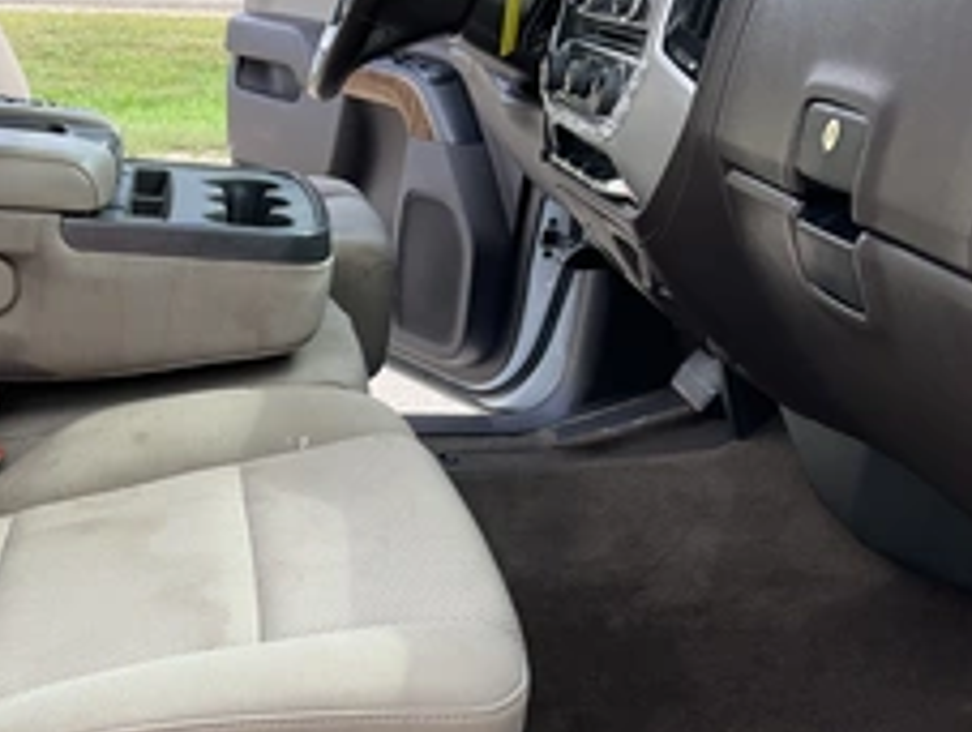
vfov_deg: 28.2
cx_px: 201
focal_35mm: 51
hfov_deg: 36.2
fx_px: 1434
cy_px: 544
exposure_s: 1/191
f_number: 1.8
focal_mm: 3
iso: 20
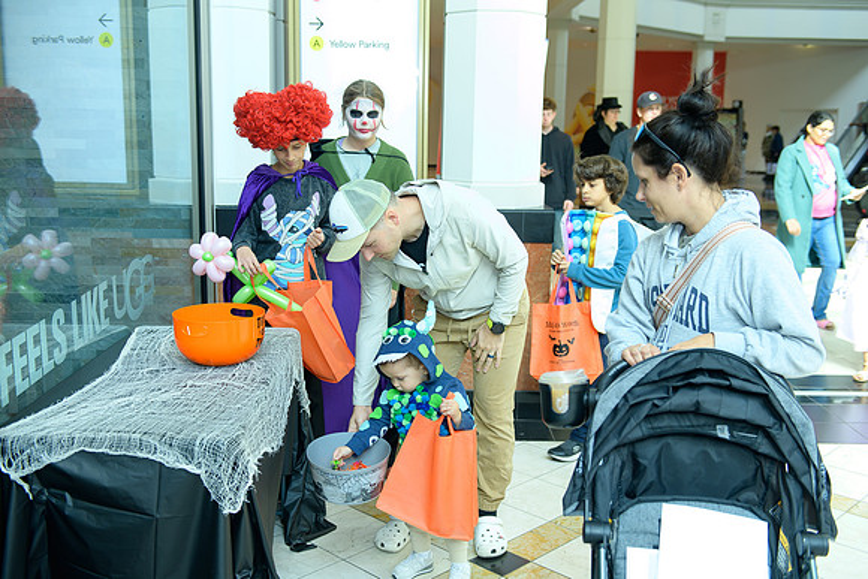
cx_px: 434
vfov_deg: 35.1
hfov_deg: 50.7
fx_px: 916
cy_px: 290
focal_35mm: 38
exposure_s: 1/250
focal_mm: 38
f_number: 3.5
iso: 640
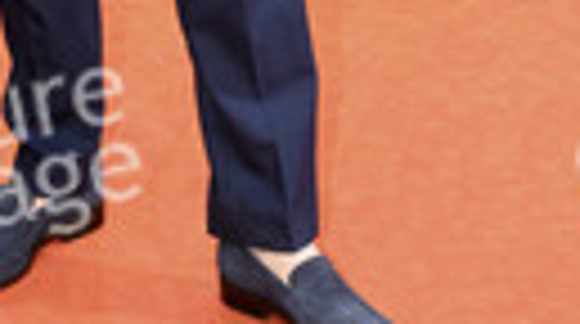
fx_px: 2548
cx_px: 40
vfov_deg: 6.8
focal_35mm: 166
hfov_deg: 12.9
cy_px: -500
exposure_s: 1/160
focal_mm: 34
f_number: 6.3
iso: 400
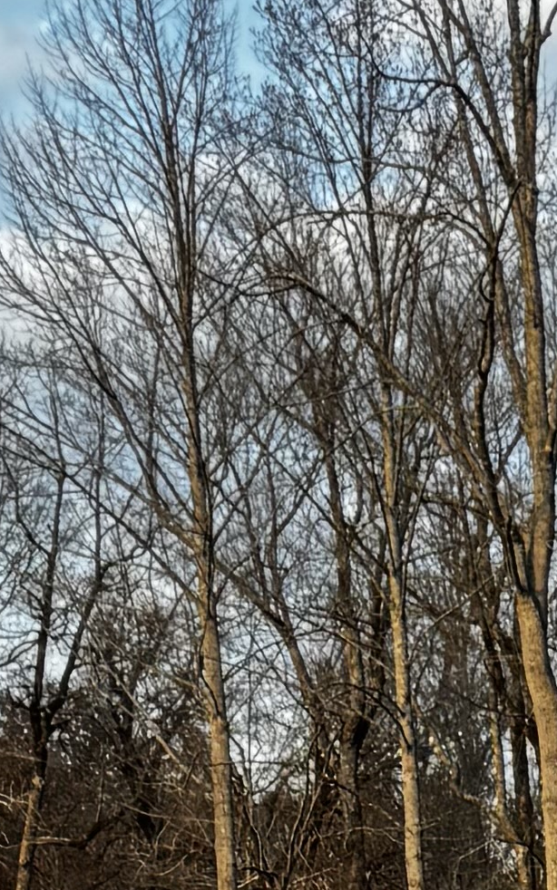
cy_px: 1817
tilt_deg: -8.1
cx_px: 1554
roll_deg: +1.1
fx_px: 3594
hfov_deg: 7.9
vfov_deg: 12.4
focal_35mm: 148
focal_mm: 6.76
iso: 80
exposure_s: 1/381
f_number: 1.78
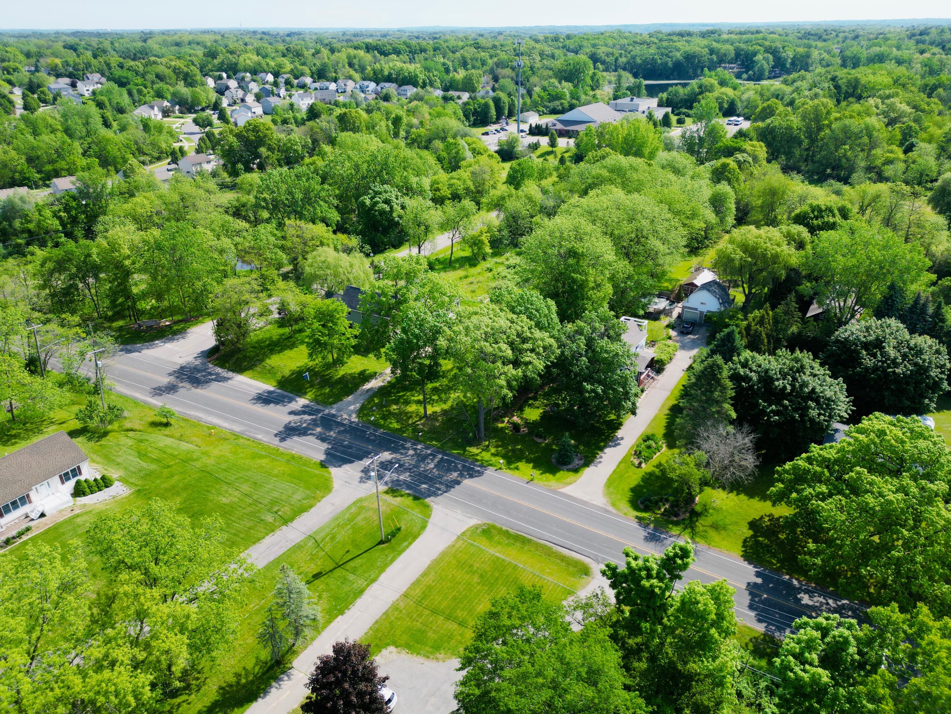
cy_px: 357
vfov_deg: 56.8
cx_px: 476
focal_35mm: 24
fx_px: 659
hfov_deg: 71.6
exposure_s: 1/2000
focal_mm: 6.72
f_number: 1.7
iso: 140
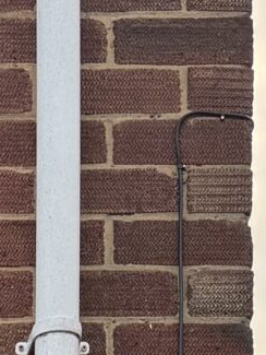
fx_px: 1935
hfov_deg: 7.7
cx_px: -179
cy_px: 998
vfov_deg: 8.9
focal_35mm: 189
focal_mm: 6.76
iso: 100
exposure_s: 1/750
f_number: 1.78
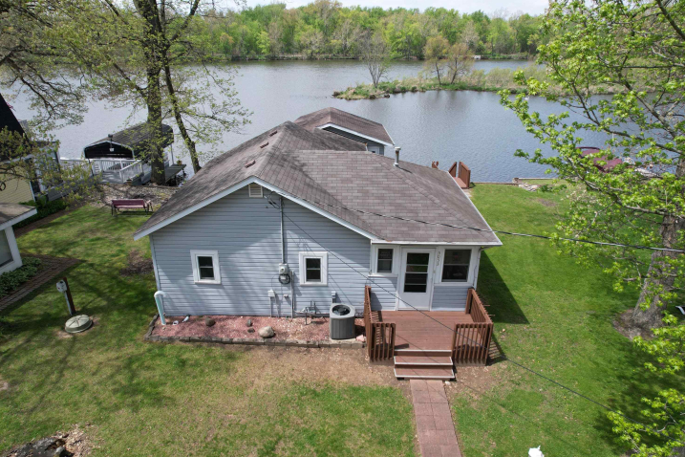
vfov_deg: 55.1
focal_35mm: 23
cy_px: 227
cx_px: 328
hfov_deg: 76.1
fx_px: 438
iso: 100
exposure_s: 1/1250
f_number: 2.8
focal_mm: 8.38
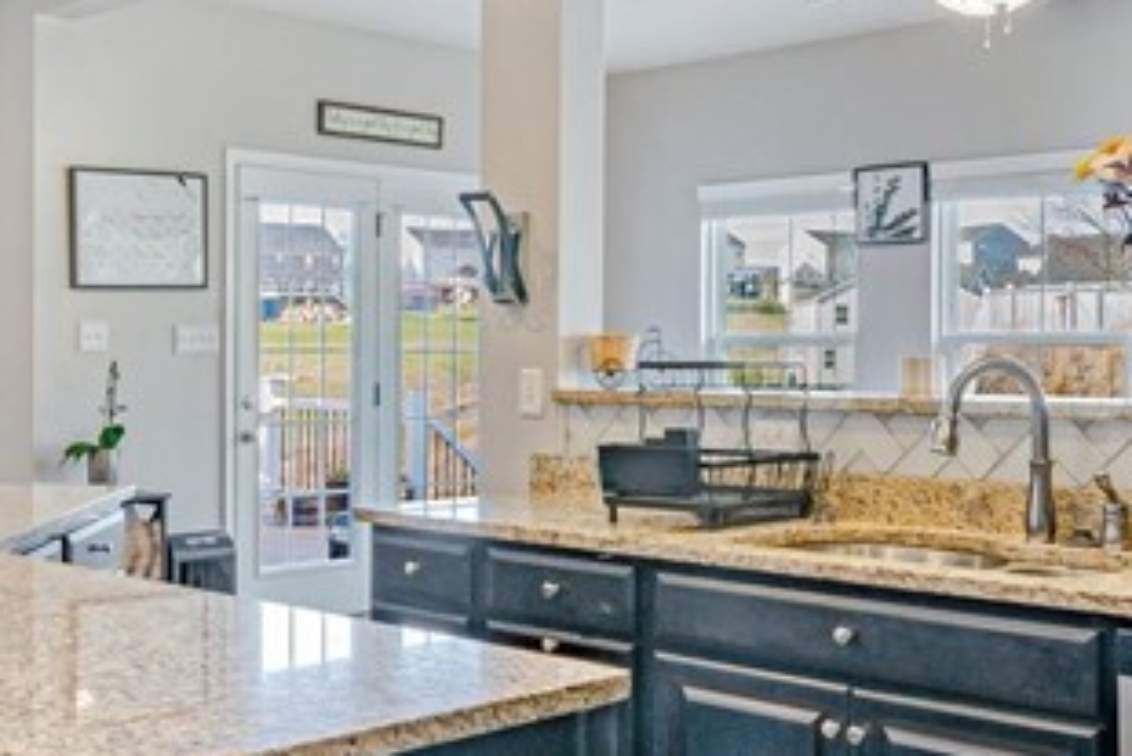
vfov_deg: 27.5
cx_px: 429
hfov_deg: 40.1
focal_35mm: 49
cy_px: 340
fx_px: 1541
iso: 50
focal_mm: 14
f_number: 11
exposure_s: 1/10
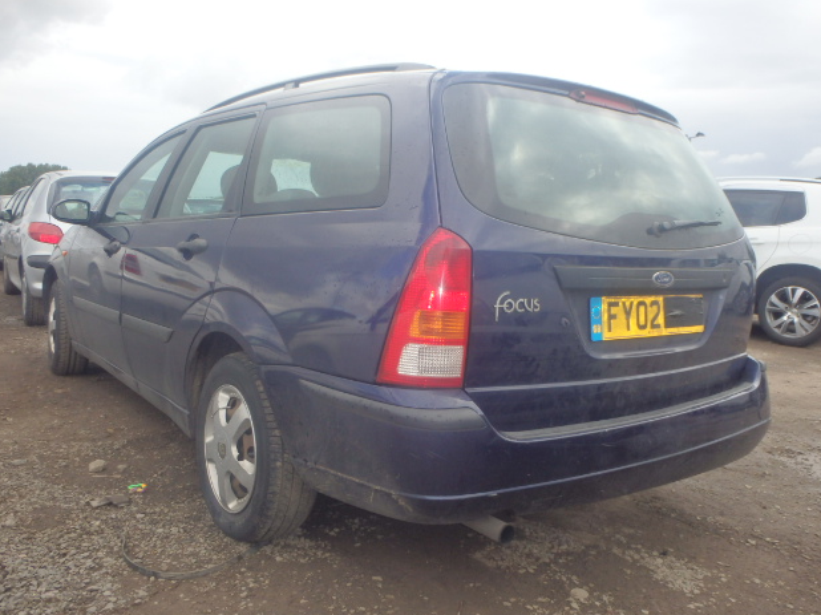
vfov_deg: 48.2
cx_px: 416
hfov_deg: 61.7
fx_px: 688
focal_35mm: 29
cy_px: 303
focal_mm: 5
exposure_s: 1/500
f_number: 3.9
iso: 125
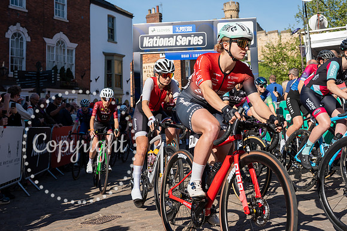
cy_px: 67
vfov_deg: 28.5
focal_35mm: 47
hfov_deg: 42.0
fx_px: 452
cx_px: 191
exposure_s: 1/800
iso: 100
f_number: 4
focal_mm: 33
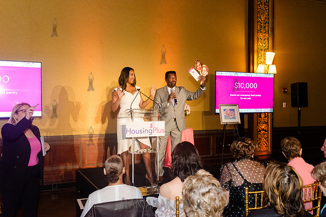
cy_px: 108
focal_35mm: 35
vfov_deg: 37.8
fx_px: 318
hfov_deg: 54.3
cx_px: 163
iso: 6400
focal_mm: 35
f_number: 4.5
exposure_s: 1/200
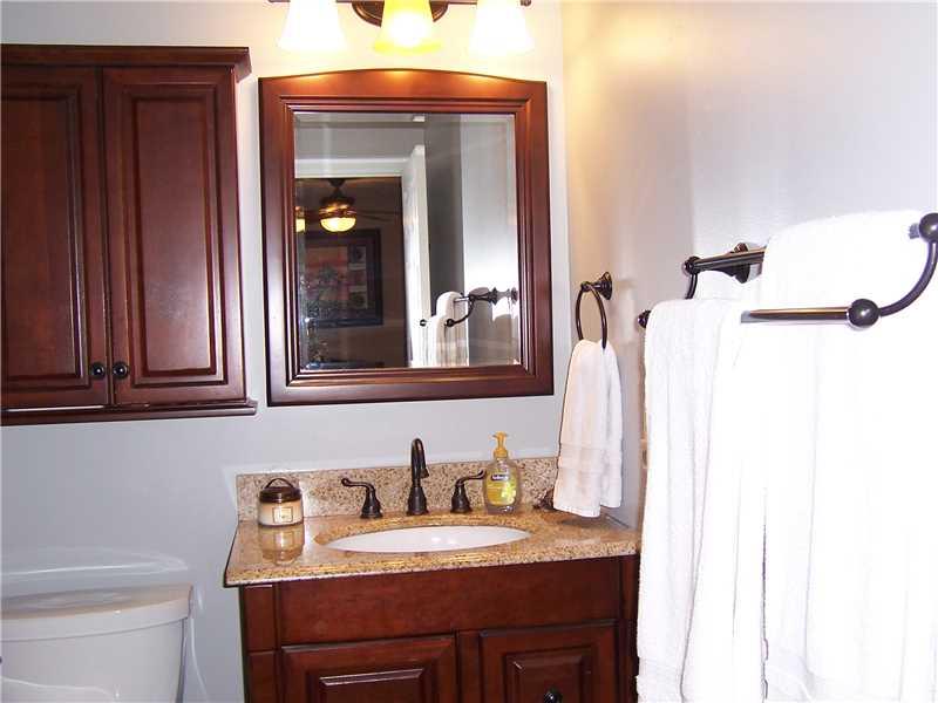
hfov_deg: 46.8
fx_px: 1084
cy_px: 352
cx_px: 469
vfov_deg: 36.0
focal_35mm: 40
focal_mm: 6.7
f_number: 3.4
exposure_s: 1/60
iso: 80
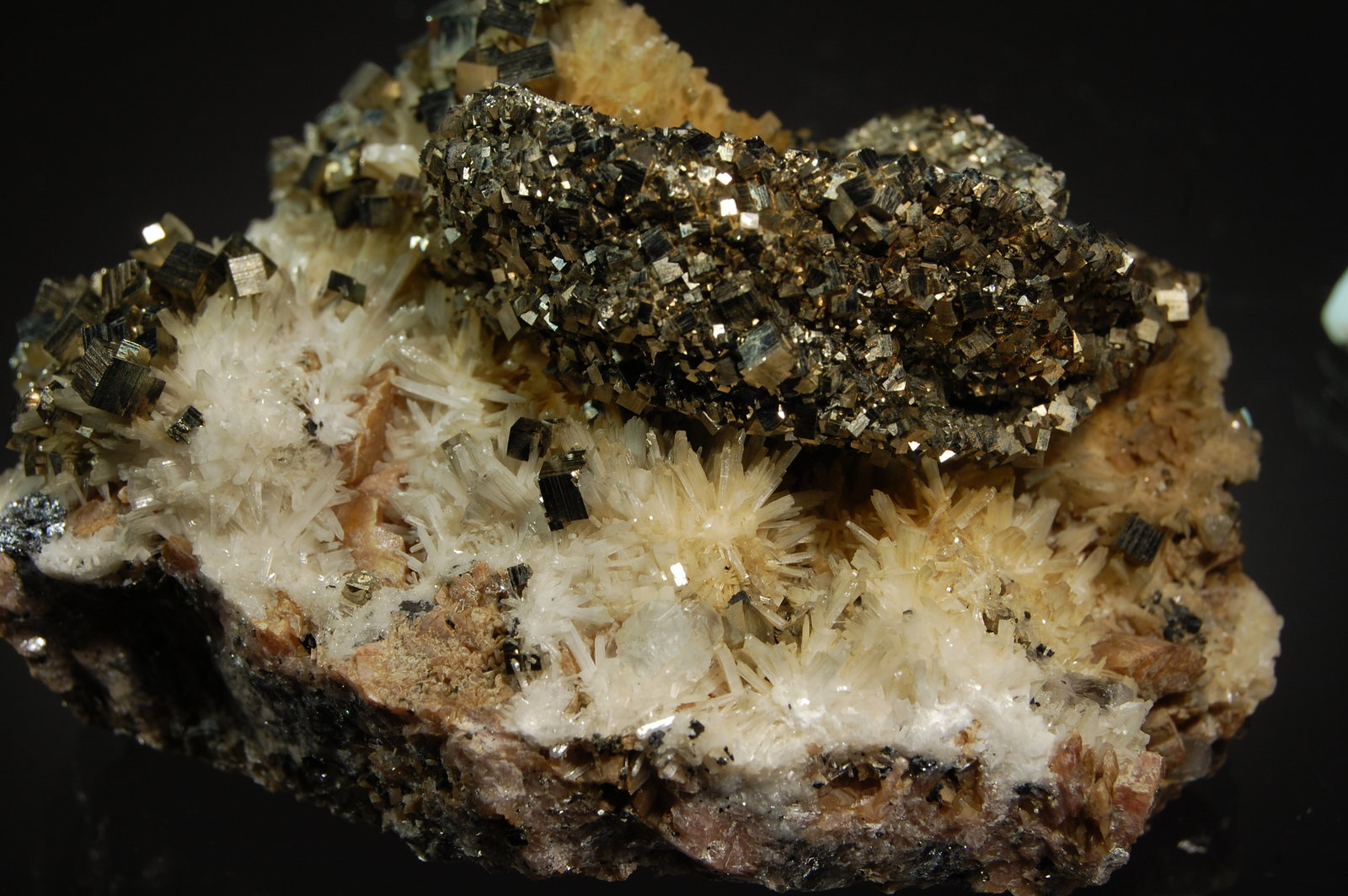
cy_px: 448
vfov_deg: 16.5
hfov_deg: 24.6
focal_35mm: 82
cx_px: 674
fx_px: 3087
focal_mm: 55
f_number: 14
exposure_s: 1/30
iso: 200
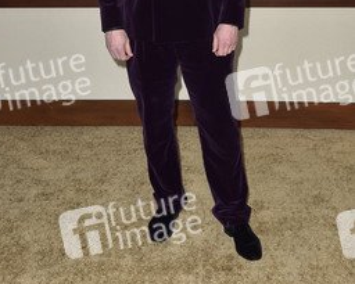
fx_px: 694
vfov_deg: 22.5
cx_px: 171
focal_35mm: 66
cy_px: 18
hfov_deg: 28.7
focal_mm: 45
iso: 400
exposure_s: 1/250
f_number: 6.3
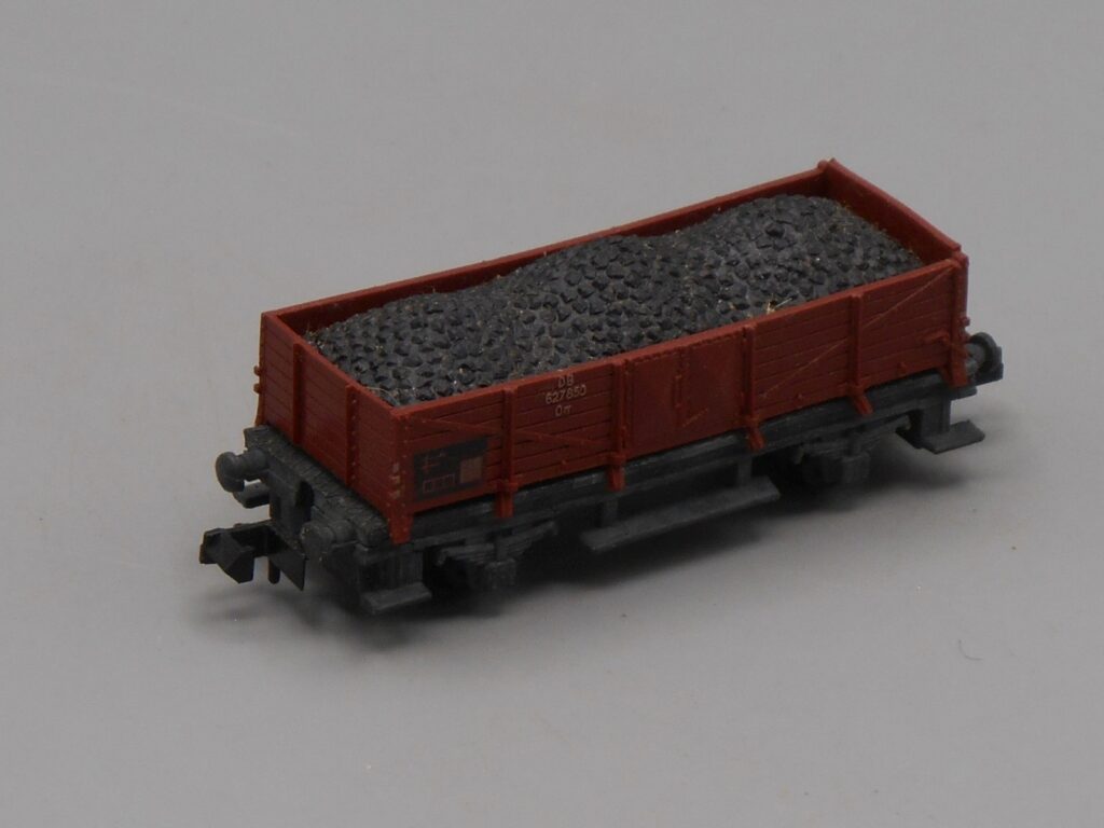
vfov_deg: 14.1
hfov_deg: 18.7
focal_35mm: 105
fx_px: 3349
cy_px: 414
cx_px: 552
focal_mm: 18.8
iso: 80
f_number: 5.1
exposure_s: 1/80
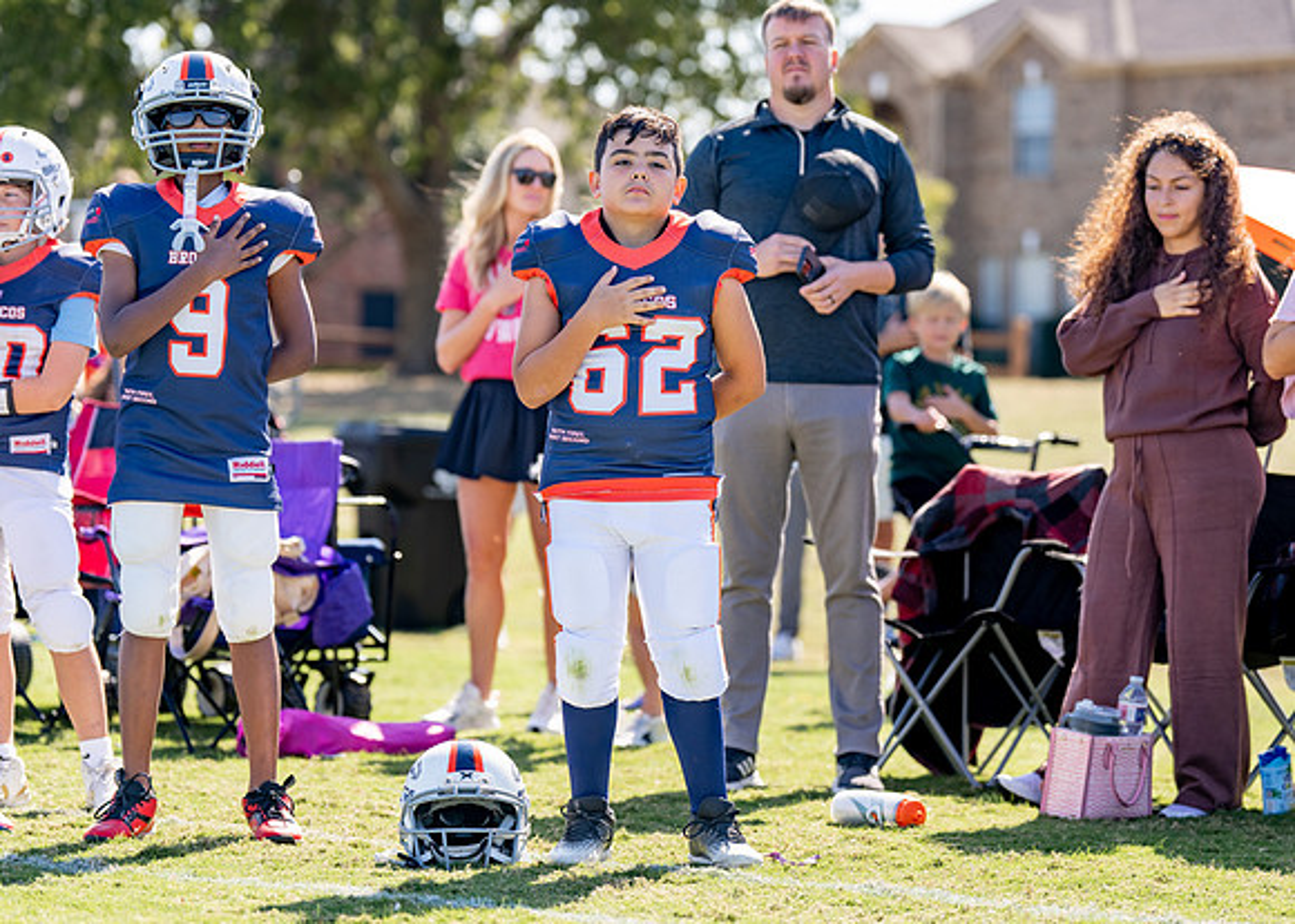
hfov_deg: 14.5
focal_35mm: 138
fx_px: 5074
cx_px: 631
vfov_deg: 10.4
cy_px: 413
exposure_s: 1/800
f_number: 2.8
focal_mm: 114
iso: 100
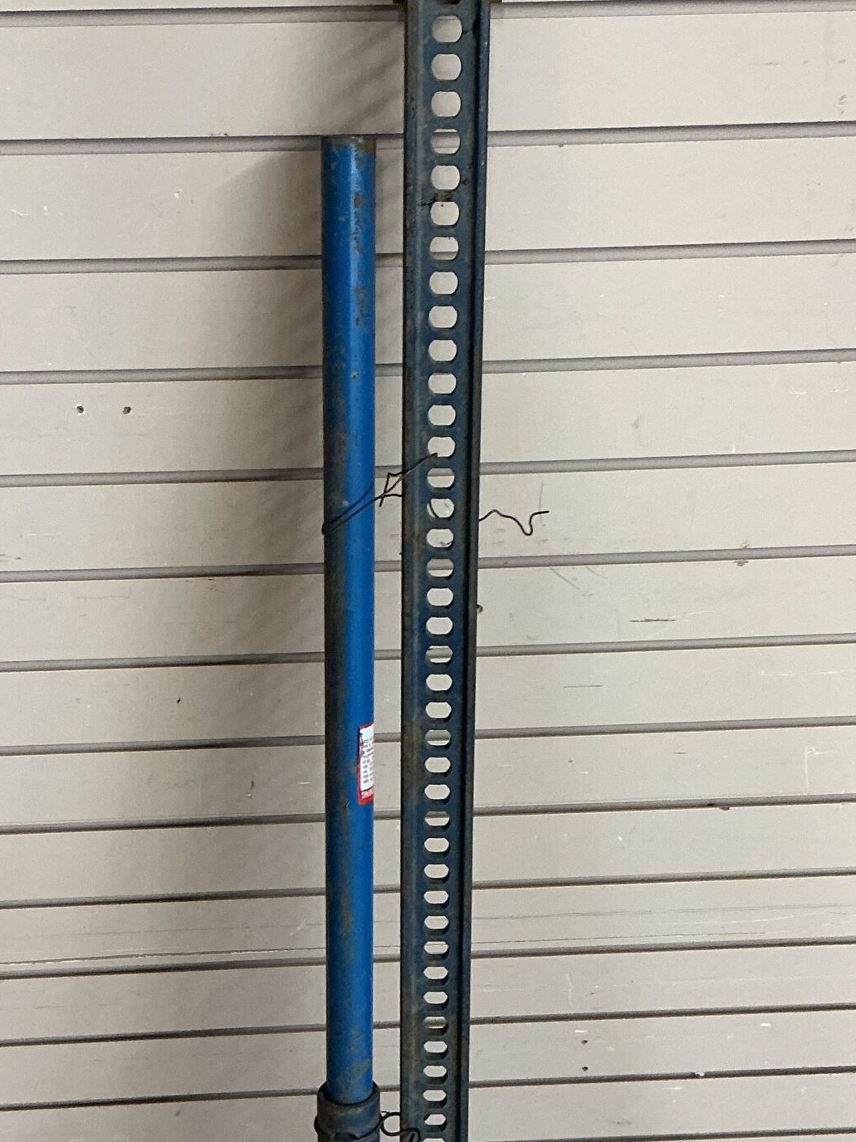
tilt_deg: -31.7
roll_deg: +0.1
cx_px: 443
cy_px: 699
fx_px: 1781
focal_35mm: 54
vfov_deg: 35.4
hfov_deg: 27.0
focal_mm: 3
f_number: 1.8
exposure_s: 1/60
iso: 125
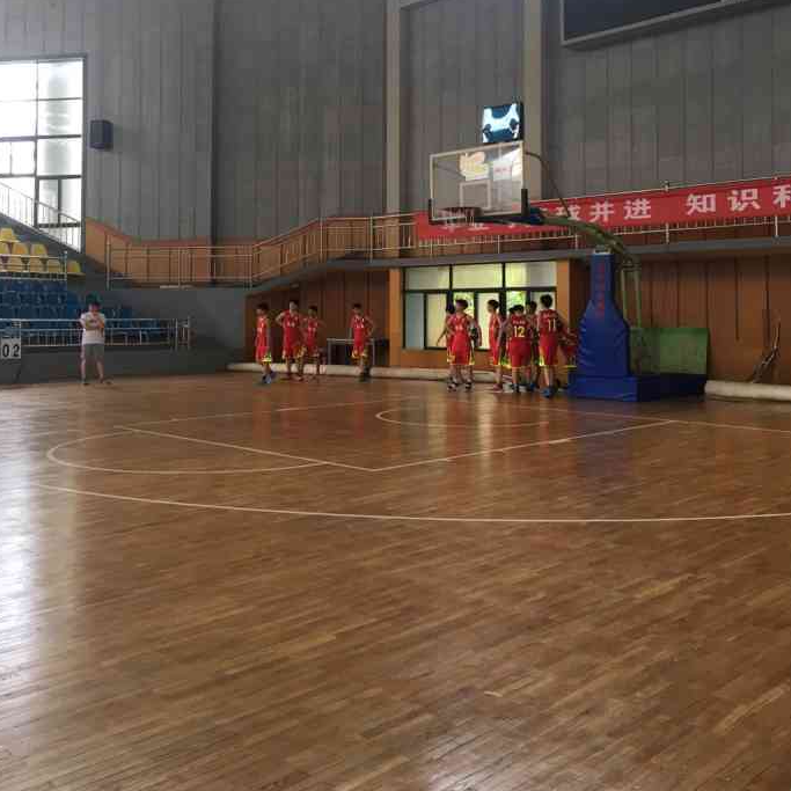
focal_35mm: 35
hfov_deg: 47.2
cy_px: 275
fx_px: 905
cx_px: 398
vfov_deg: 46.6
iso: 25
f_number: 2.2
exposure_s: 1/33
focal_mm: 4.15
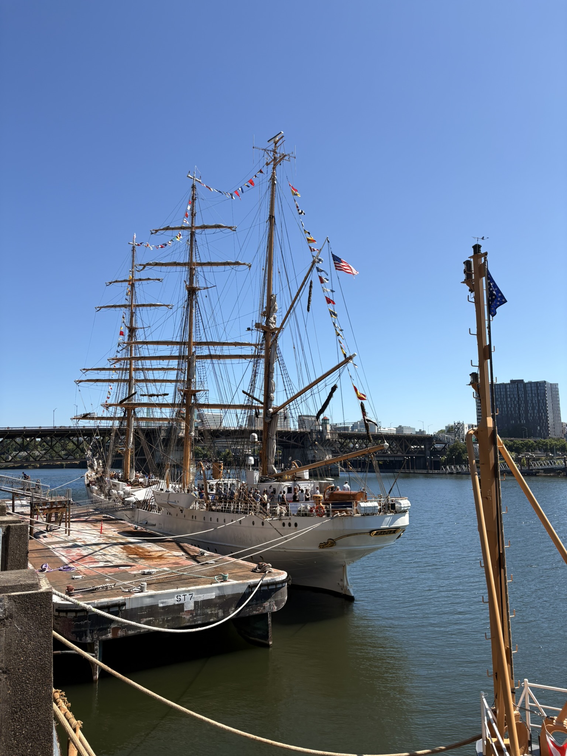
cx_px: 284
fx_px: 568
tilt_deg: +8.1
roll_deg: +0.8
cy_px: 378
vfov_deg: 67.3
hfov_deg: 53.1
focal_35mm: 26
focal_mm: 5.96
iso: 50
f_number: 1.6
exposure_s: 1/2985
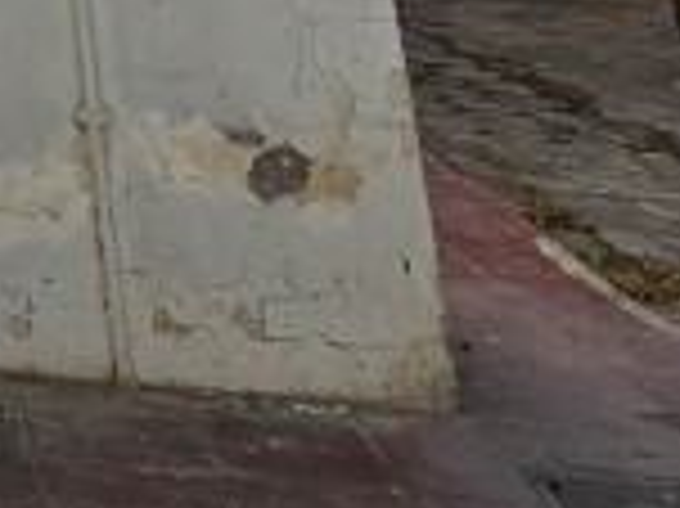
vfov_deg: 9.9
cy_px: -1196
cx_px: -545
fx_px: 1727
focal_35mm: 88
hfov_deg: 17.8
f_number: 2.2
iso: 50
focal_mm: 2.2
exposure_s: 1/3913
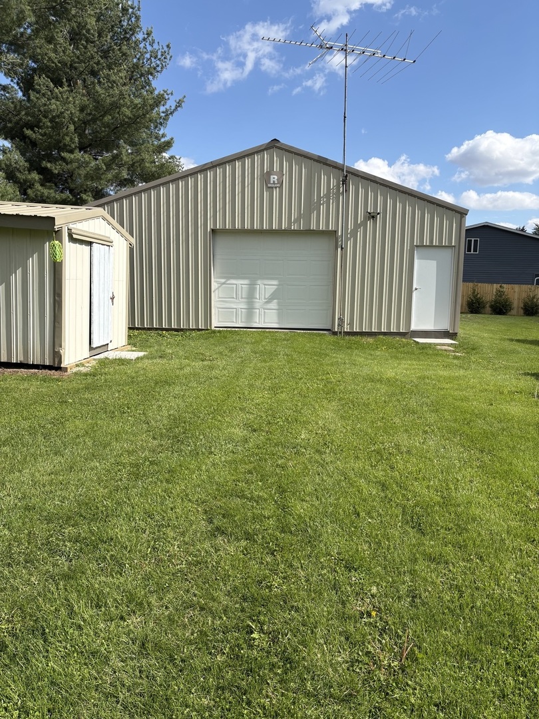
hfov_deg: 53.1
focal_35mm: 26
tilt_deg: -7.6
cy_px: 360
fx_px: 540
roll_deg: -0.9
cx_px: 270
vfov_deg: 67.3
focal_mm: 5.96
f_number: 1.6
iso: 50
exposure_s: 1/2985
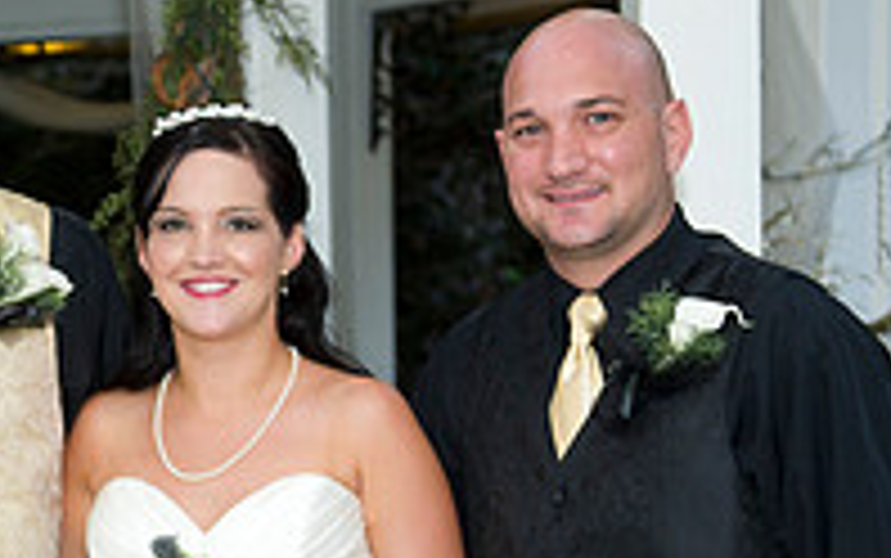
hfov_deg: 14.2
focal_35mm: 143
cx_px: -171
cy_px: 495
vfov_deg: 9.1
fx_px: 3474
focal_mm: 48
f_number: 3.5
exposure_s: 1/100
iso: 800
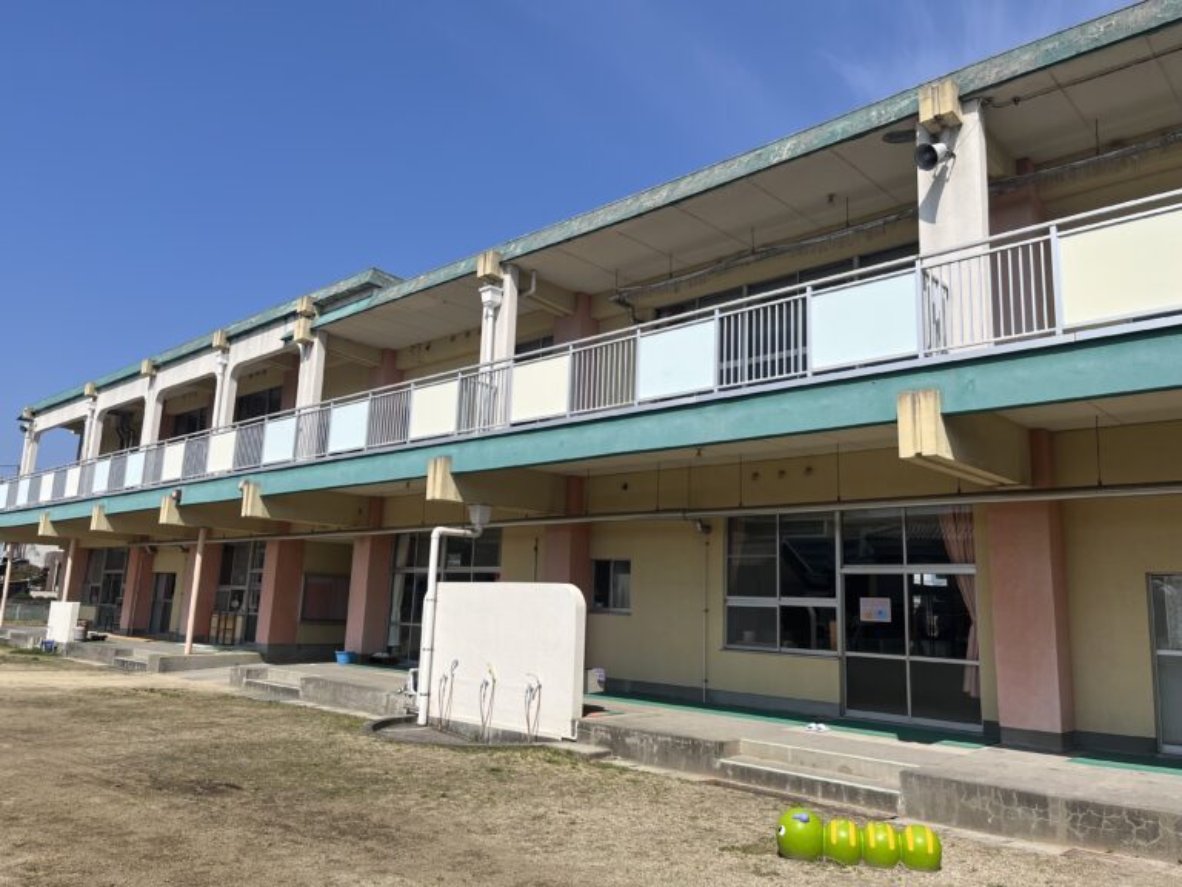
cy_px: 444
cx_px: 591
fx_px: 888
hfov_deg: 67.3
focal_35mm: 26
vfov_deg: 53.1
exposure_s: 1/5319
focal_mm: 5.1
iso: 50
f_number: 1.6
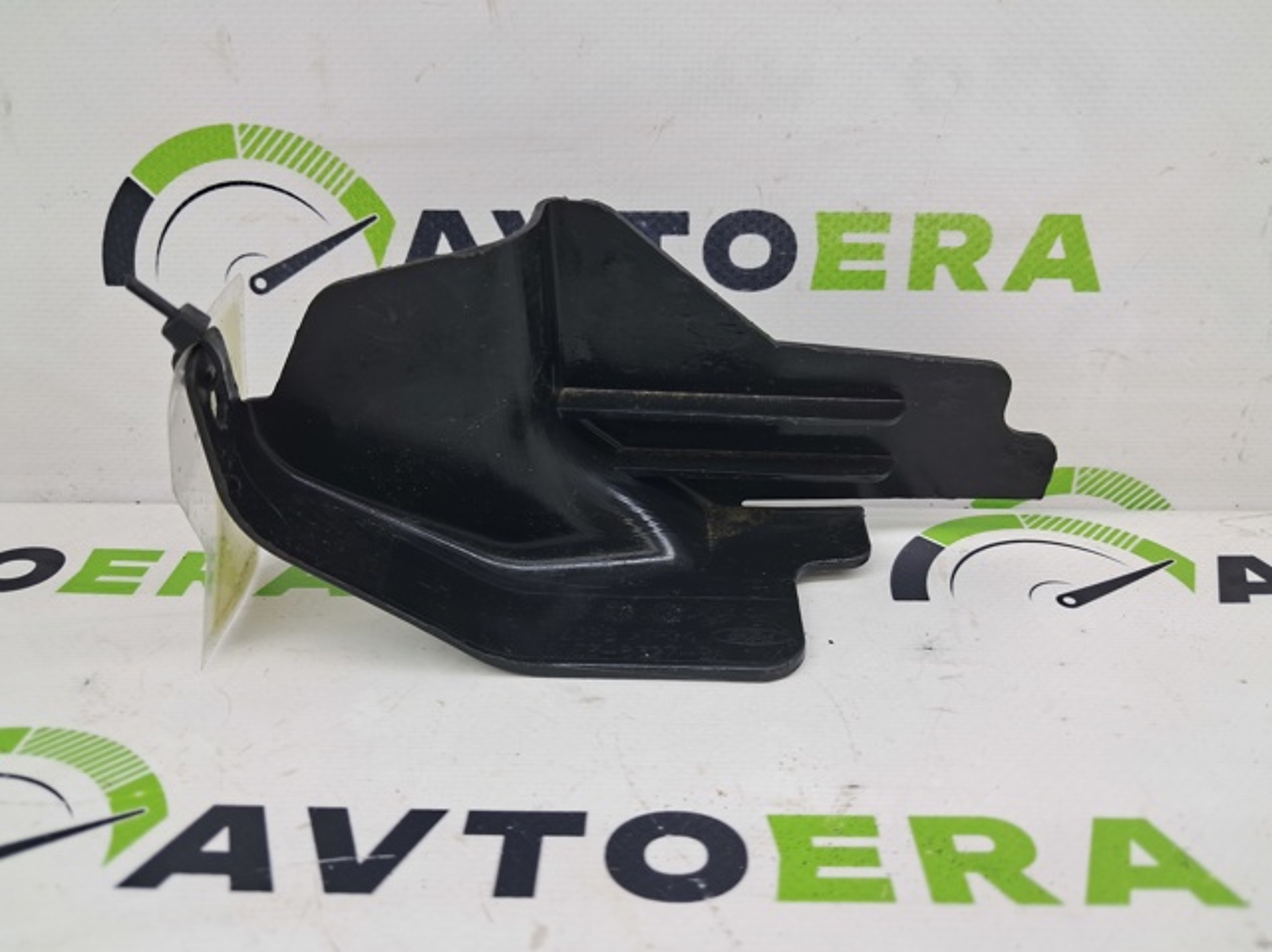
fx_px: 991
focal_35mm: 27
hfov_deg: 65.4
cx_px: 636
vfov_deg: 51.3
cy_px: 476
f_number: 1.8
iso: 50
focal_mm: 4
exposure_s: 1/50
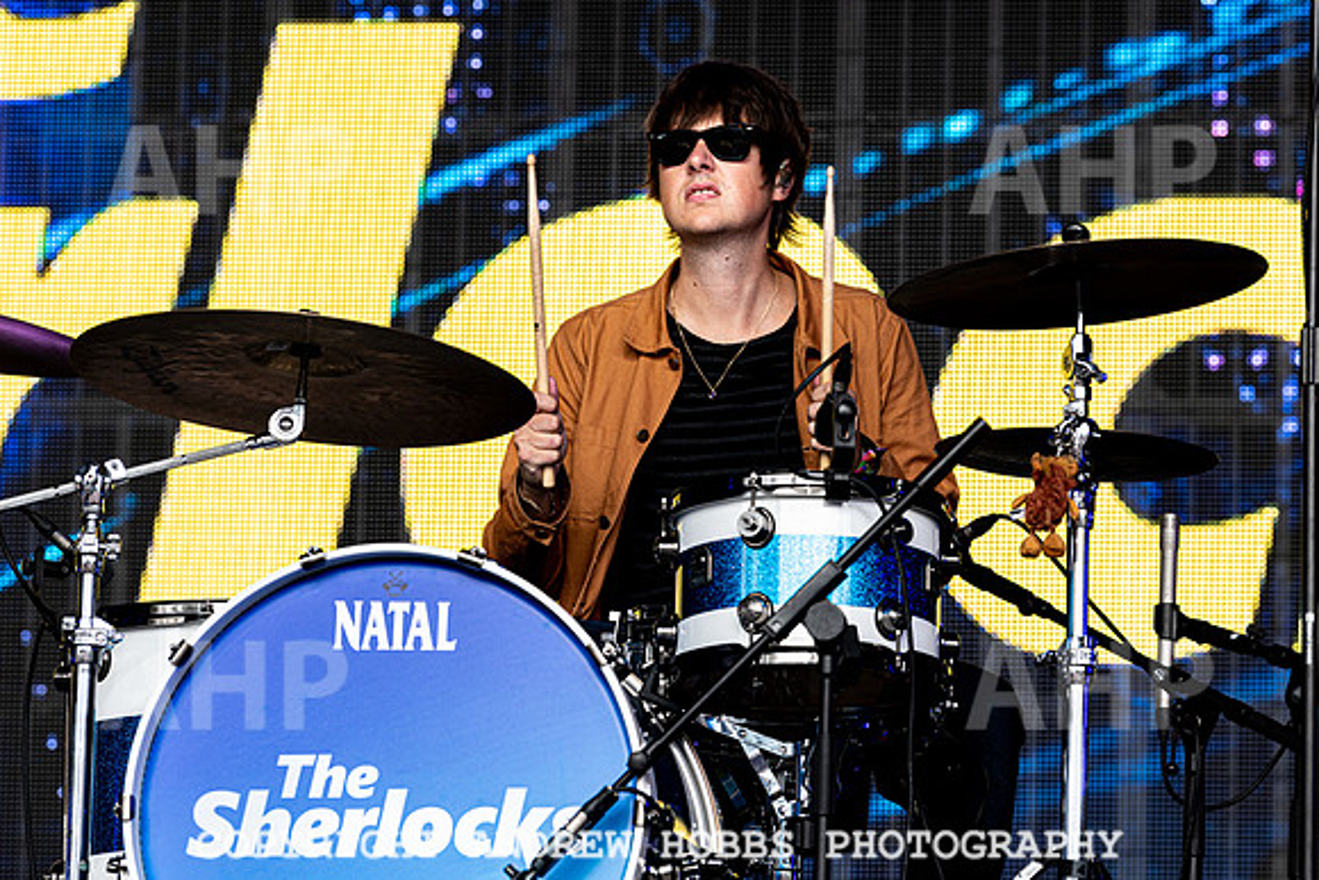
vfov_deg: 6.7
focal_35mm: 207
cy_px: 390
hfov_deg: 10.0
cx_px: 692
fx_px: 7571
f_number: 4.5
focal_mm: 175
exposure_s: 1/500
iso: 160
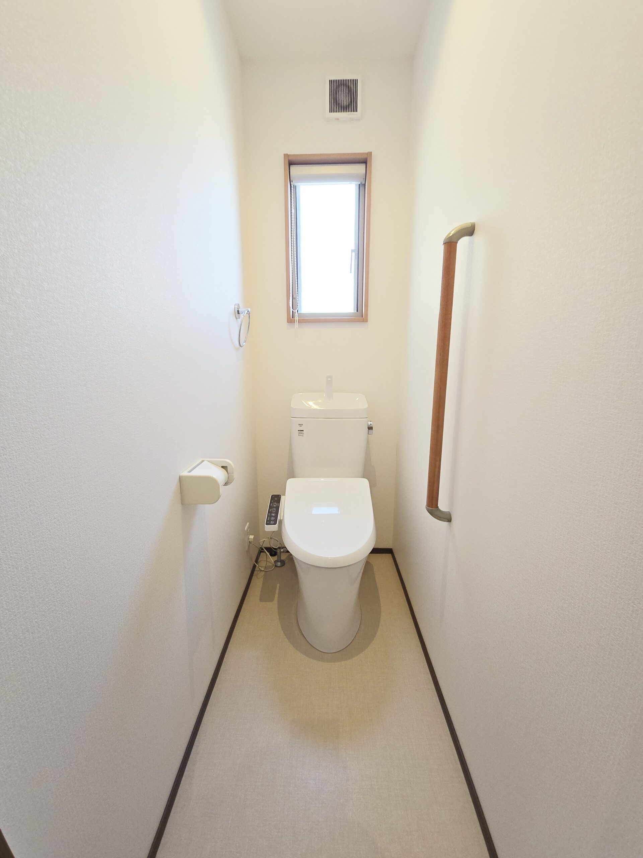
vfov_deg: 106.2
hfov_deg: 89.9
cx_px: 322
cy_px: 429
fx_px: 322
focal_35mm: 13
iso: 100
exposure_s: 1/60
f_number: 2.2
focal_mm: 2.2
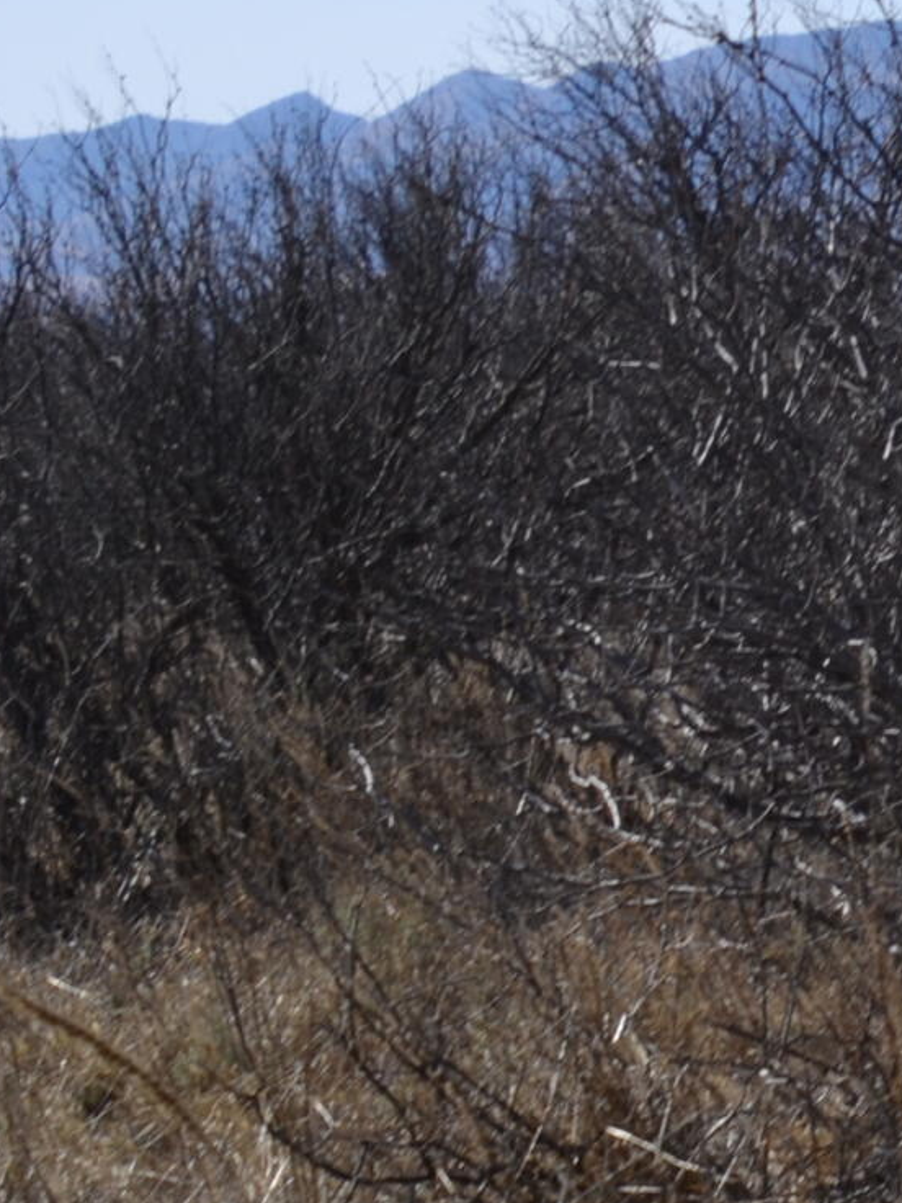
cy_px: 528
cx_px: 2013
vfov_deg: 4.2
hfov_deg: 3.1
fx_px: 16329
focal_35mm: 470
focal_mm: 80
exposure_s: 1/200
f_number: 10
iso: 100
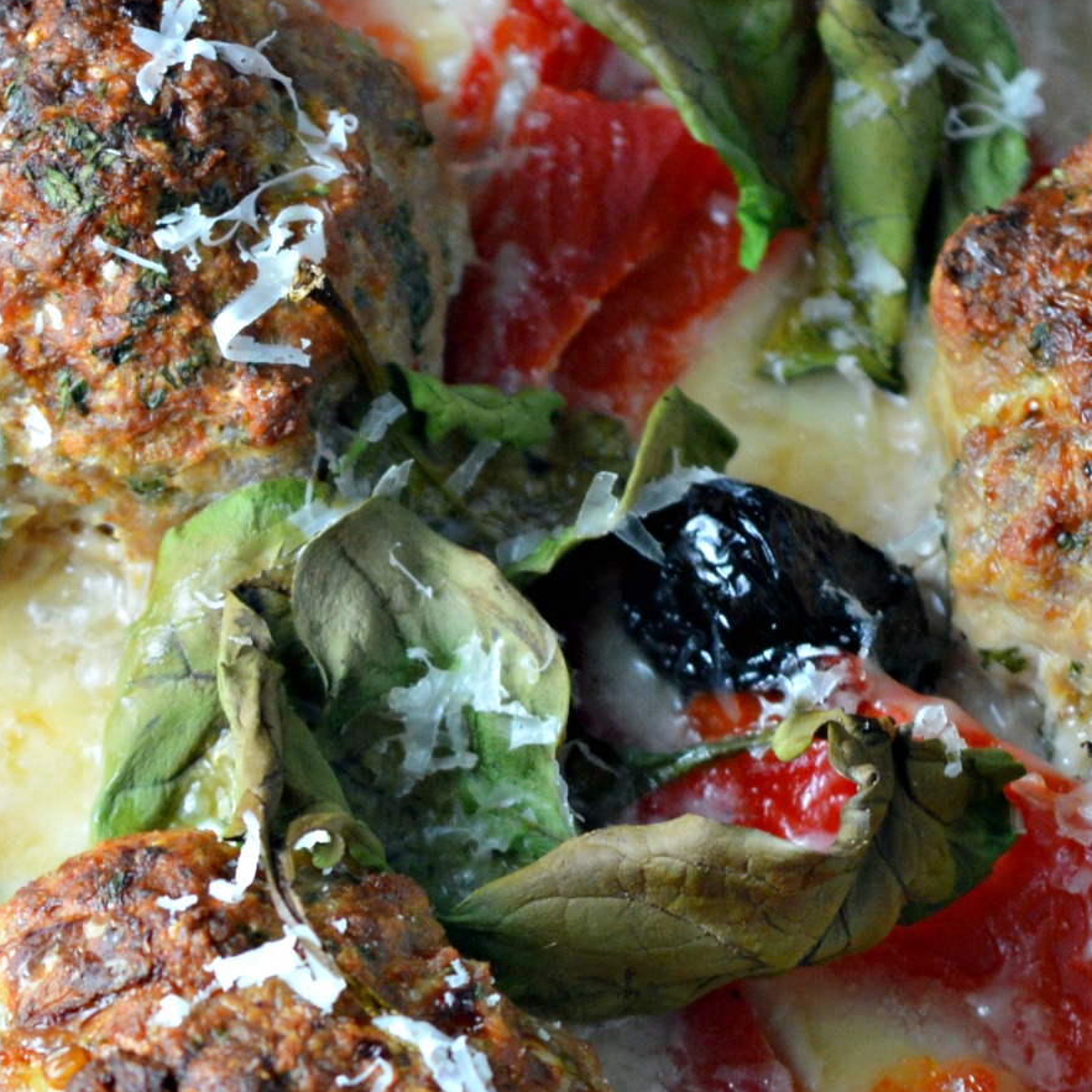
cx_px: -247
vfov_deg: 6.6
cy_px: 1016
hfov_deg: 6.6
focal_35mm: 264
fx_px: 9408
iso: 400
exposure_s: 1/80
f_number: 5.6
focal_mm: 55
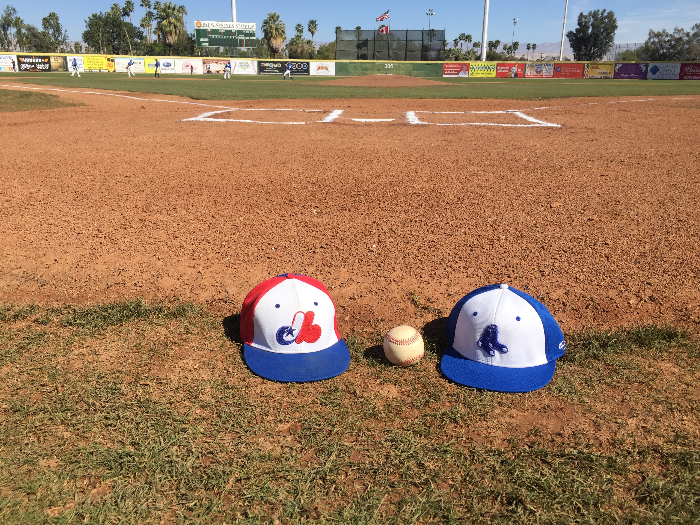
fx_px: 586
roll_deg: -0.8
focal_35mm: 29
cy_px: 262
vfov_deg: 48.2
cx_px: 350
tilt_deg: -18.1
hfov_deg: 61.7
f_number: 2.2
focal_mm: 4.15
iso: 32
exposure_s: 1/2639
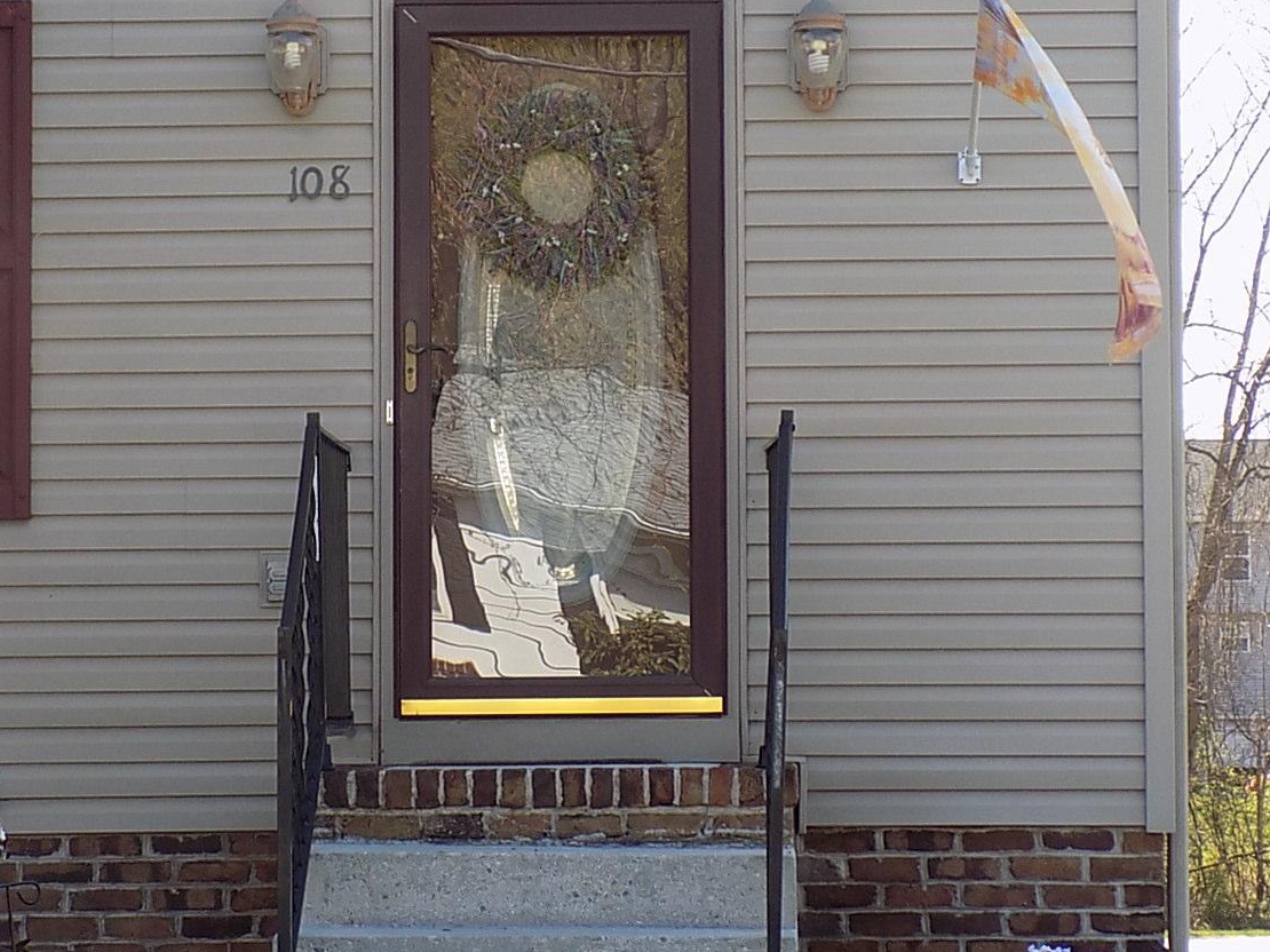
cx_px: 545
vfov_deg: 11.9
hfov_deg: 15.9
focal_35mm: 124
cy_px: 407
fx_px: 4548
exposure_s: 1/125
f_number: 4.4
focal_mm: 15.3
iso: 80
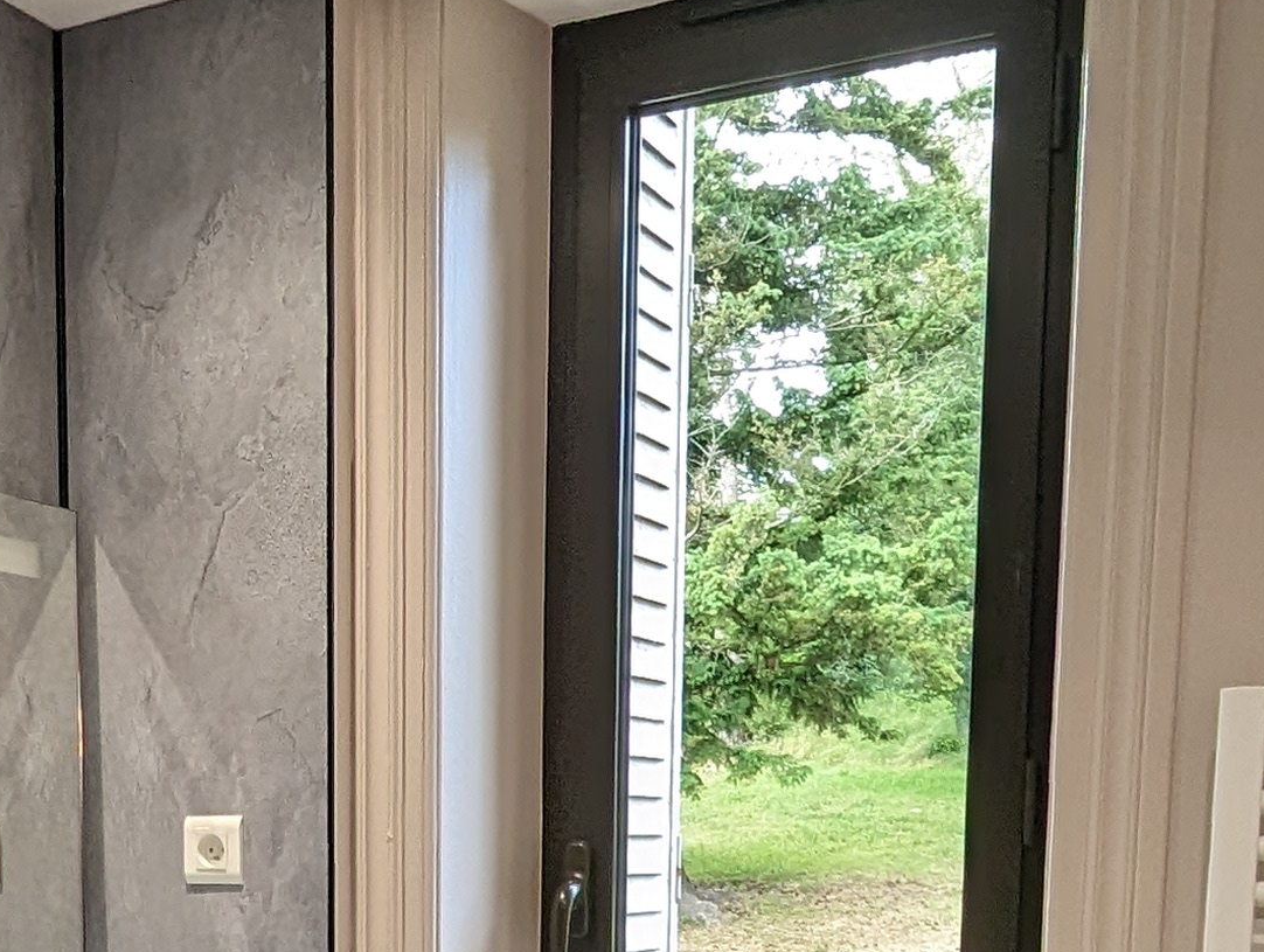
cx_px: 331
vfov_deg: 26.9
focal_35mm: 49
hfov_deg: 38.0
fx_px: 1792
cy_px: 1089
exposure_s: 1/60
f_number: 2.2
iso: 117
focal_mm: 1.95
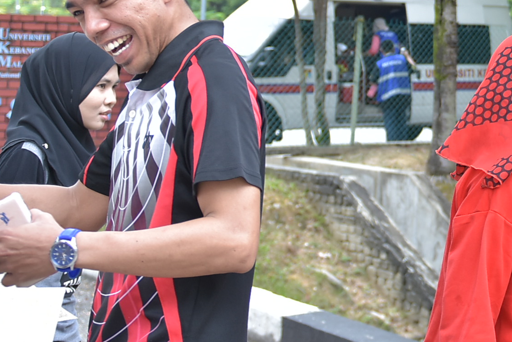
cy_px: 7
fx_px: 1366
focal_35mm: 96
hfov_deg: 19.8
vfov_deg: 14.1
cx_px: 634
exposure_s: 1/500
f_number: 2.8
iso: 400
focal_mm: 24
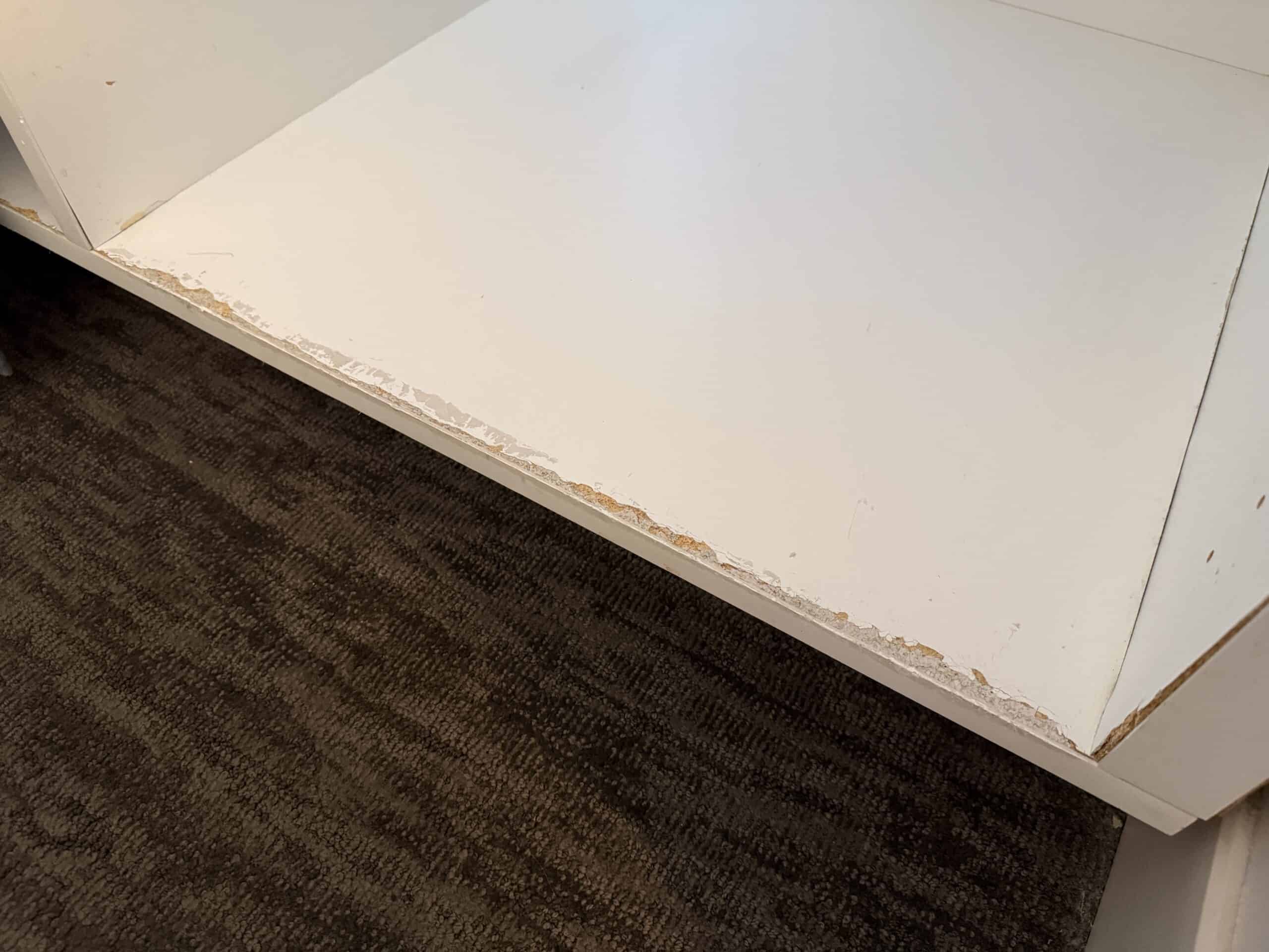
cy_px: 476
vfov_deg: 56.8
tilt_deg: -50.9
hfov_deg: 71.6
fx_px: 880
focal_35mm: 24
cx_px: 634
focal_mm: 6.76
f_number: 1.78
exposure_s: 1/40
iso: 640
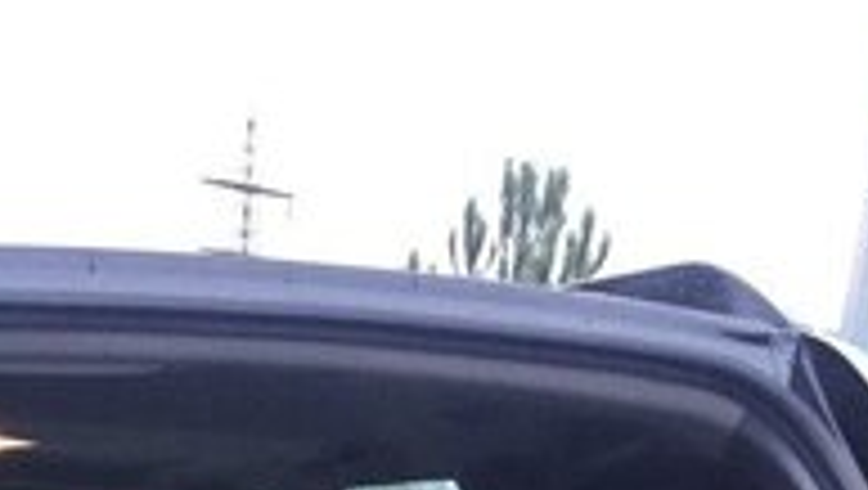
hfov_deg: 25.8
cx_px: 184
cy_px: 1083
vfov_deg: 12.5
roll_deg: -3.0
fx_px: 1866
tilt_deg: -13.7
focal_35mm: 81
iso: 250
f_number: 2.2
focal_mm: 4.15
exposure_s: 1/20
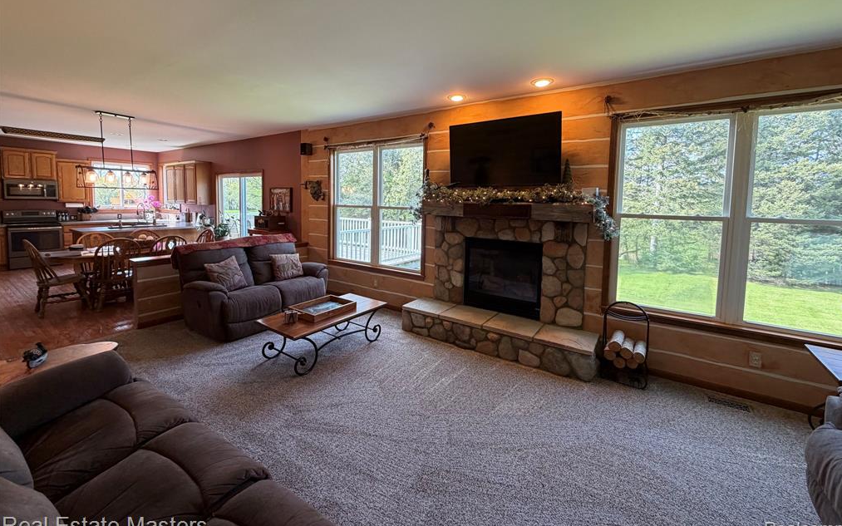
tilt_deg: -3.1
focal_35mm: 15
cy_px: 223
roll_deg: -0.6
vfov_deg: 74.3
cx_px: 423
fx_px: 344
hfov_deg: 101.5
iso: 160
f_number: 2.2
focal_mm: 2.22
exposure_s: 1/120
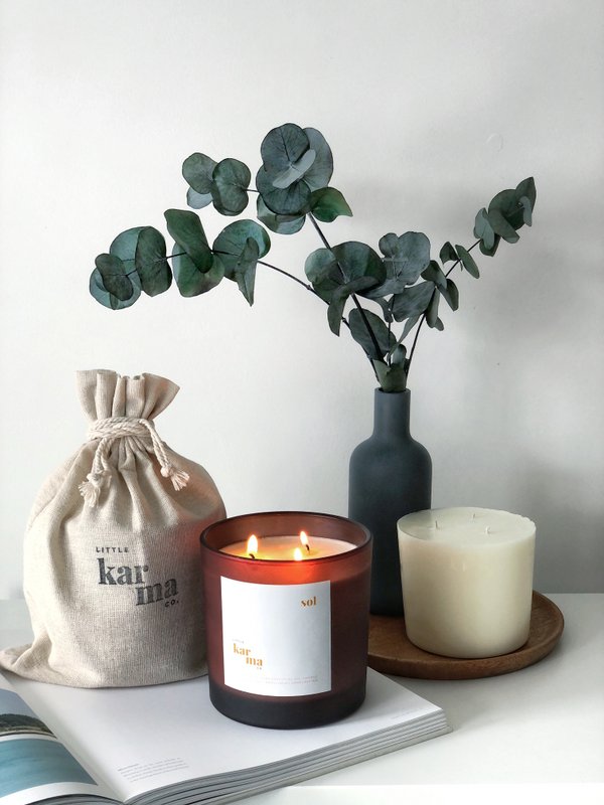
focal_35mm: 52
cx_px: 302
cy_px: 402
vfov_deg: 36.8
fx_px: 1210
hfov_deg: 28.0
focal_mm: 6
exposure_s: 1/60
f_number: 2.4
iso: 50
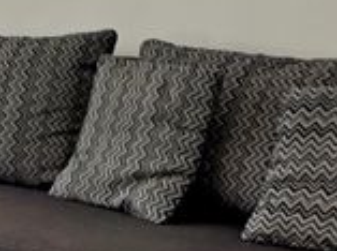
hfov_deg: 12.8
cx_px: -294
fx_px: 1340
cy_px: 67
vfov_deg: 10.7
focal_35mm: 138
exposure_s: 1/100
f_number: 1.8
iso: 64
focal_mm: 5.58
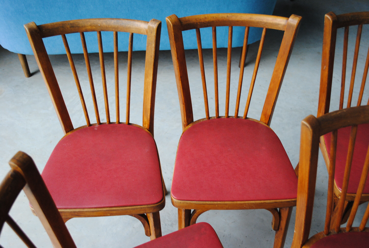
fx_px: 370
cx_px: 184
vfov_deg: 37.0
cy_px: 124
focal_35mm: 36
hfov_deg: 53.0
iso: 400
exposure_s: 1/30
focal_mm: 24
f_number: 4
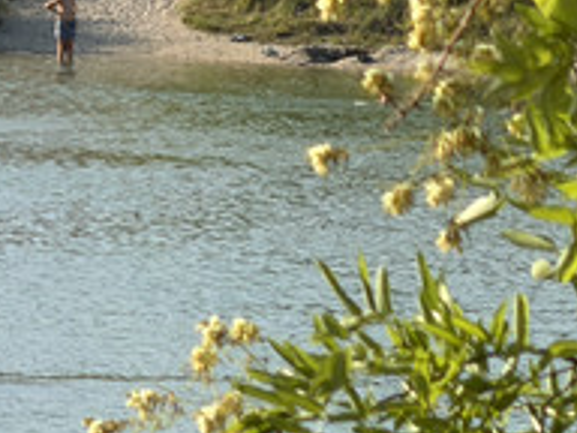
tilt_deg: -3.4
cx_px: -66
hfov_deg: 3.0
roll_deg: -1.3
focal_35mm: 665
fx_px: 11085
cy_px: 286
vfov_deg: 2.2
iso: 32
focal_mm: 16.89
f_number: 2.8
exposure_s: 1/639
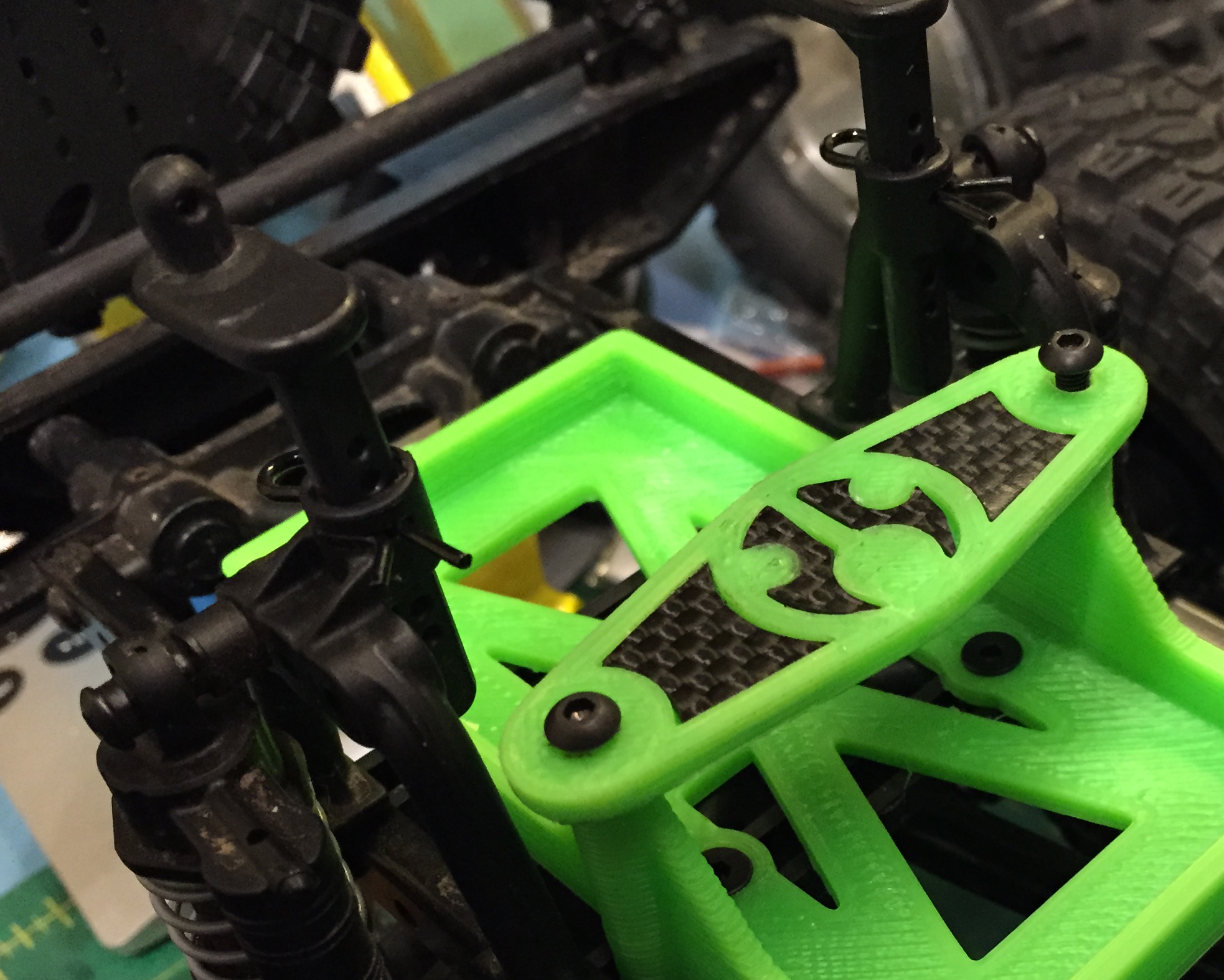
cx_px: 883
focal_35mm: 47
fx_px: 1703
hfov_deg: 38.7
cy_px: 713
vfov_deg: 31.6
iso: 250
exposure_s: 1/20
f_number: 2.2
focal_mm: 4.15
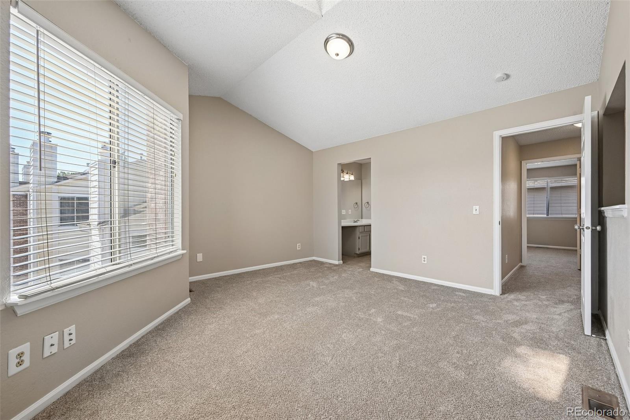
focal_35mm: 14
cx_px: 315
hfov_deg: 104.3
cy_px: 210
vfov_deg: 81.2
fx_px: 245
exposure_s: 1/15
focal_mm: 14
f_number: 10
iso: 90
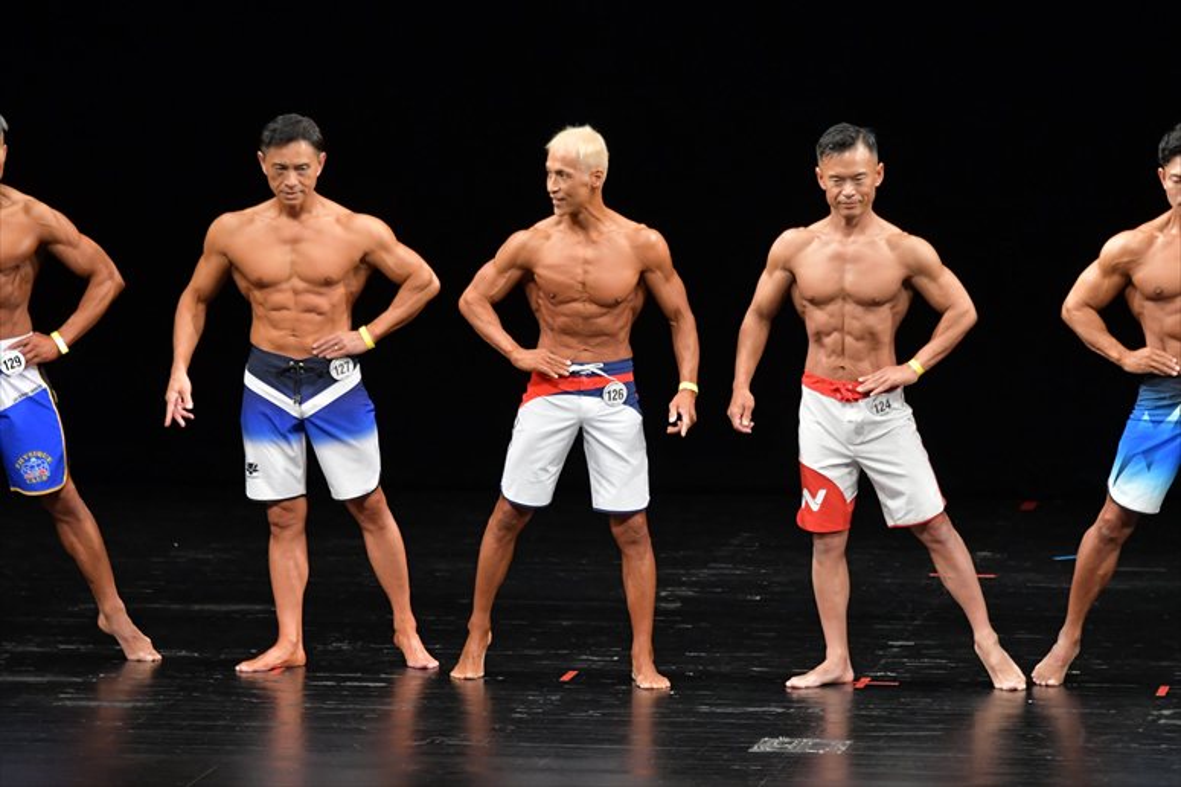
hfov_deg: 8.6
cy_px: 394
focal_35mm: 240
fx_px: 7870
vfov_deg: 5.7
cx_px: 590
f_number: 5.6
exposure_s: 1/400
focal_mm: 160
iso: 3200
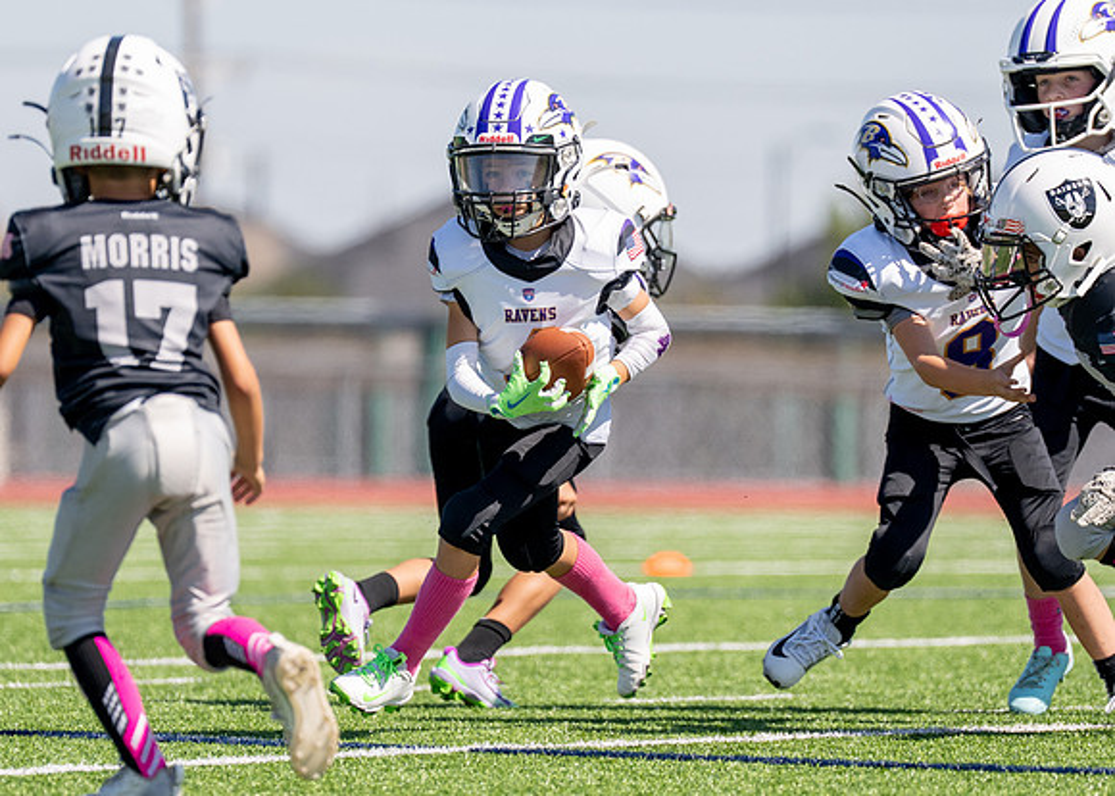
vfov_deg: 3.7
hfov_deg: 5.2
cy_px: 393
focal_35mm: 387
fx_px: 12247
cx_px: 531
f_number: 2.8
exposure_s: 1/4000
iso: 200
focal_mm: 200
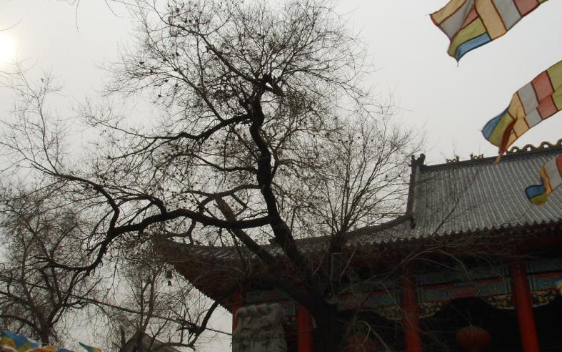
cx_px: 281
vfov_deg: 30.5
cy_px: 182
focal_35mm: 42
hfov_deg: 47.2
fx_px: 643
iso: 50
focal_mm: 6.6
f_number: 6.3
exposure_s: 1/180
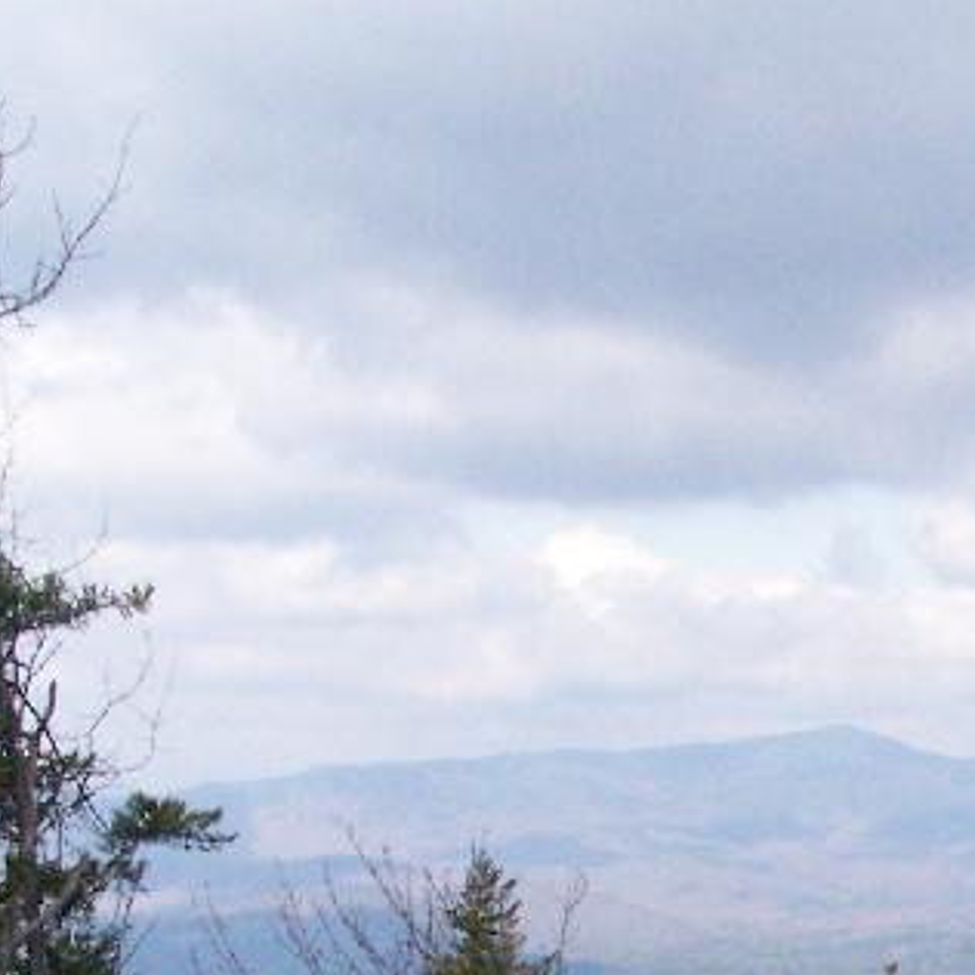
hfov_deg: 15.8
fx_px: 3473
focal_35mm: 109
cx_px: 852
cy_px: 953
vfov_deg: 15.7
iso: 400
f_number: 5.6
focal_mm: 6.3
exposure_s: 1/1250
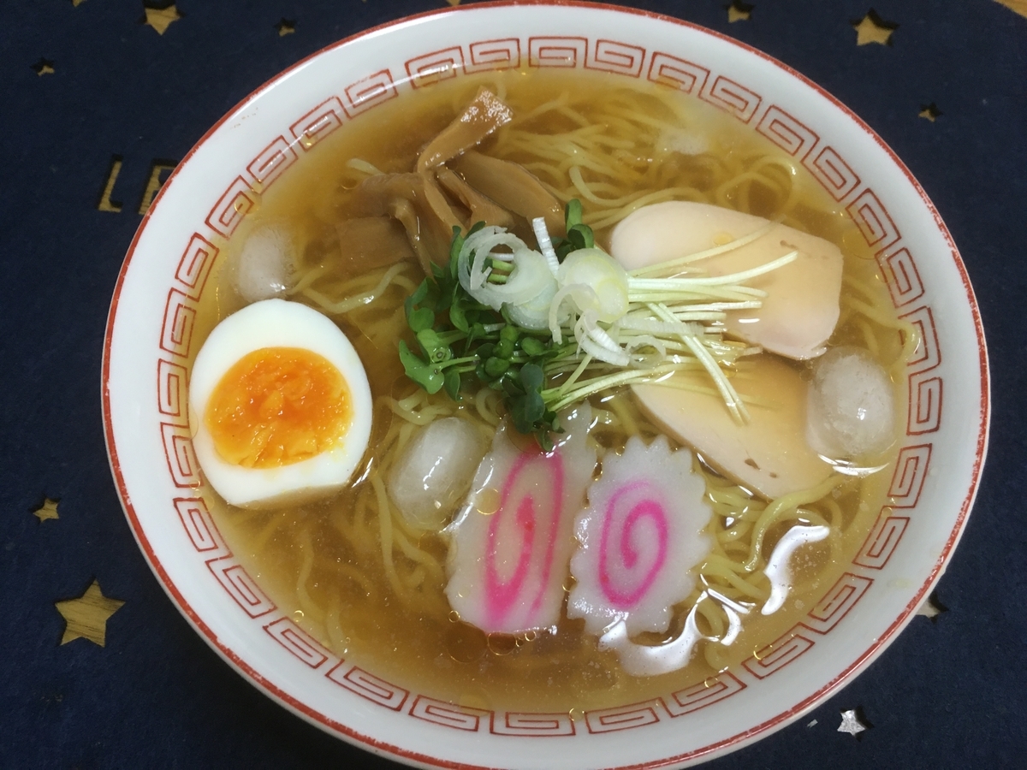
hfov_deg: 61.7
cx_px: 514
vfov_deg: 48.2
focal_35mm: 29
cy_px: 385
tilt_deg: -64.1
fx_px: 860
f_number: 2.2
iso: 125
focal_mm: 4.15
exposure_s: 1/33
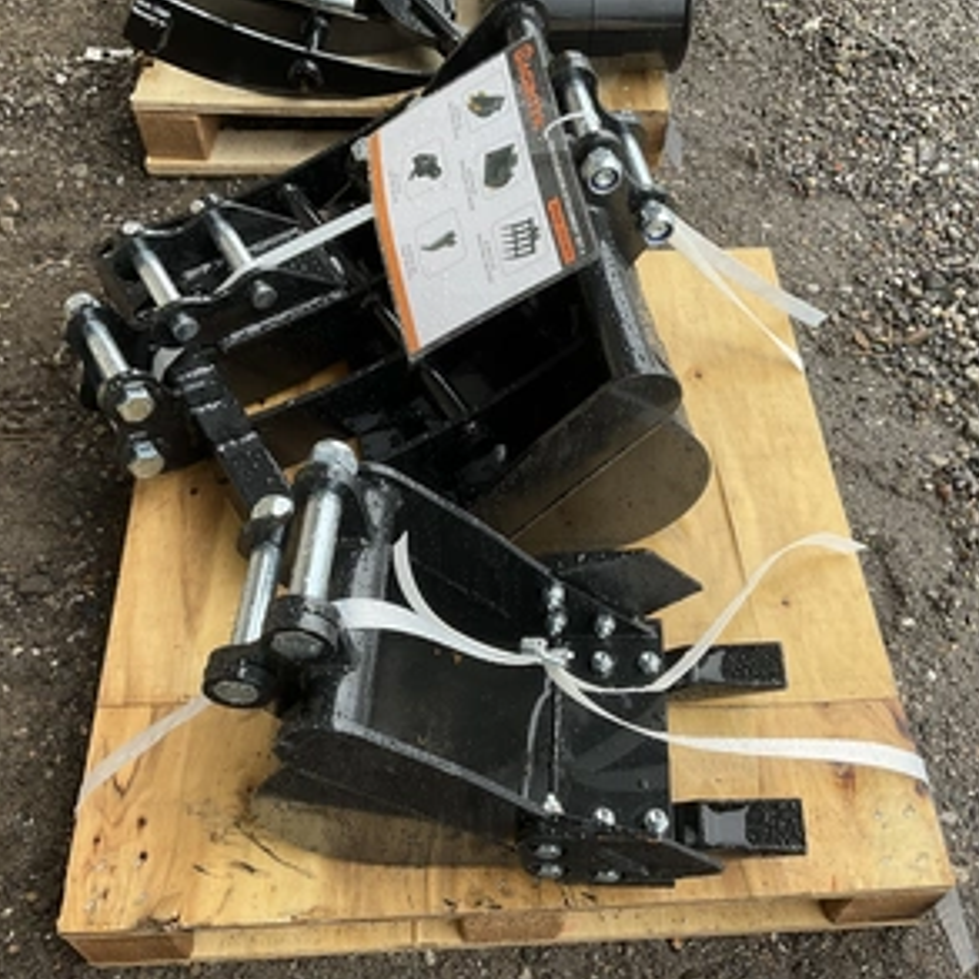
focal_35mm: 35
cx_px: 508
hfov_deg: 47.2
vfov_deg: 47.2
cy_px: 491
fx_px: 1120
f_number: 1.8
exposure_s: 1/153
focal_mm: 3
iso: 20
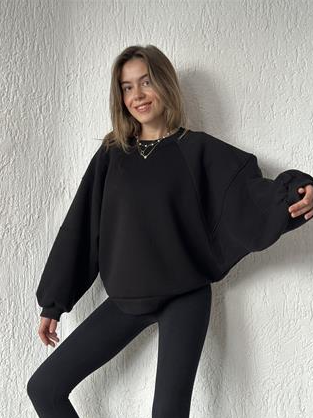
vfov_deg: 38.9
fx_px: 591
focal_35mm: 49
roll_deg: +0.0
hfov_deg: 29.6
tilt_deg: +1.8
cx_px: 157
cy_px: 212
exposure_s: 1/79
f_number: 1.78
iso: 125
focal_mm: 6.86
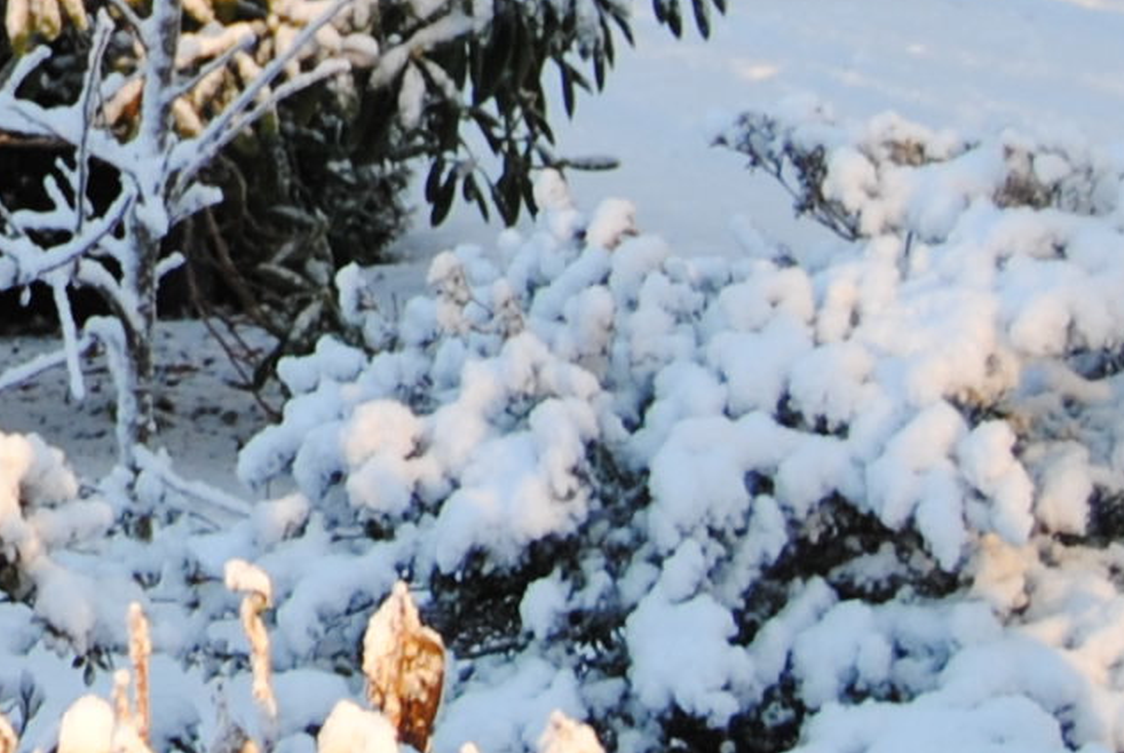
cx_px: -1041
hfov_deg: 6.4
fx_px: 9755
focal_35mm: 312
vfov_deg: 4.4
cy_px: -652
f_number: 5
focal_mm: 34
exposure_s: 1/100
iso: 200
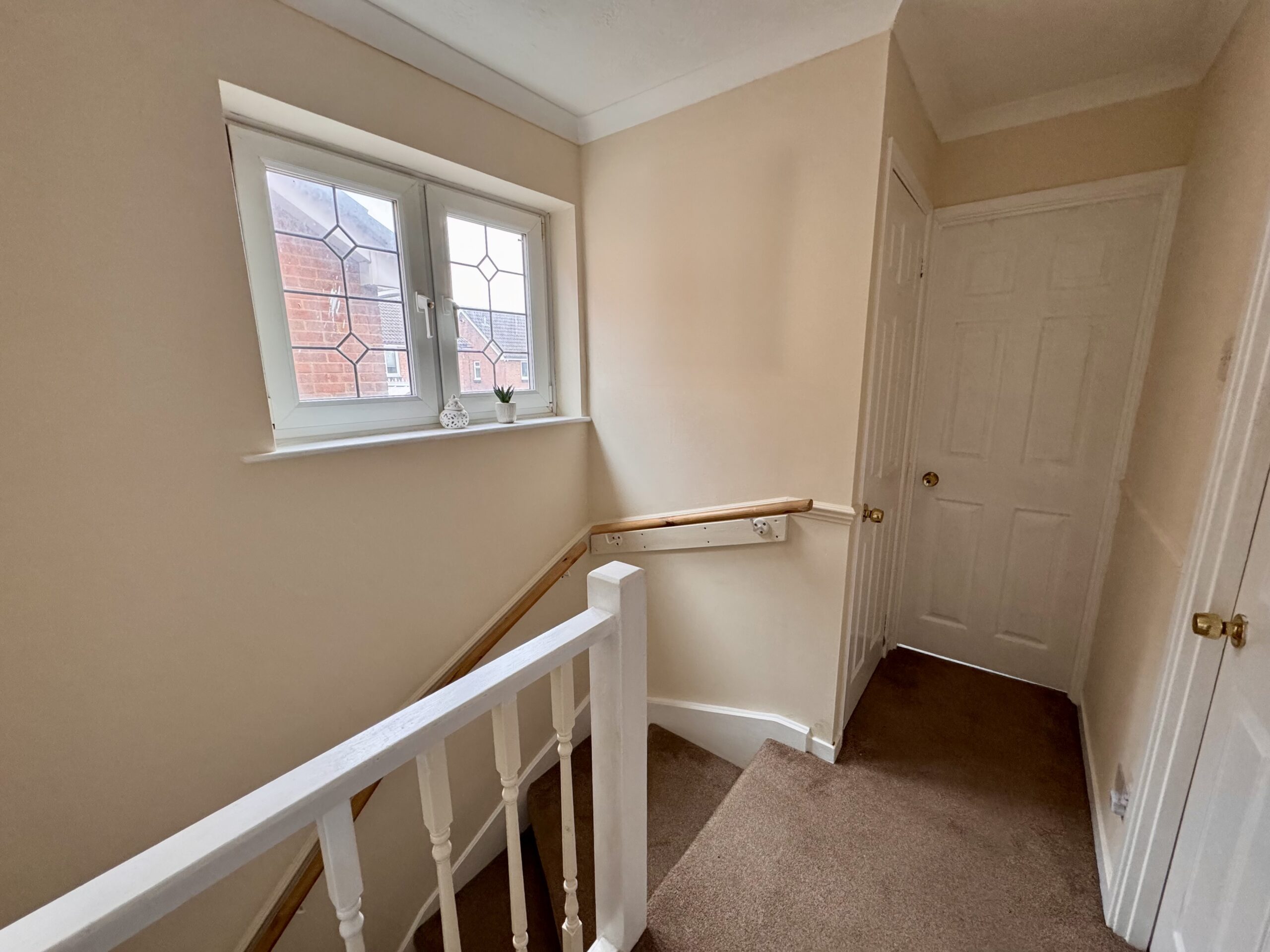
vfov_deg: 85.7
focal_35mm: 14
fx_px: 514
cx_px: 635
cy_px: 476
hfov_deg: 102.1
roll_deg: +0.9
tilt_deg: -11.1
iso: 320
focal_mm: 2.22
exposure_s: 1/93
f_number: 2.2
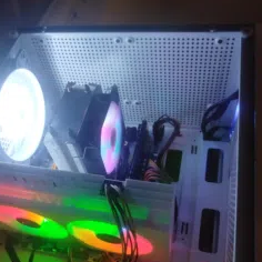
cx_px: 104
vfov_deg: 45.7
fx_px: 308
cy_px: 163
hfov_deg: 45.8
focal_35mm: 36
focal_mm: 5.31
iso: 320
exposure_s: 1/33
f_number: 1.7
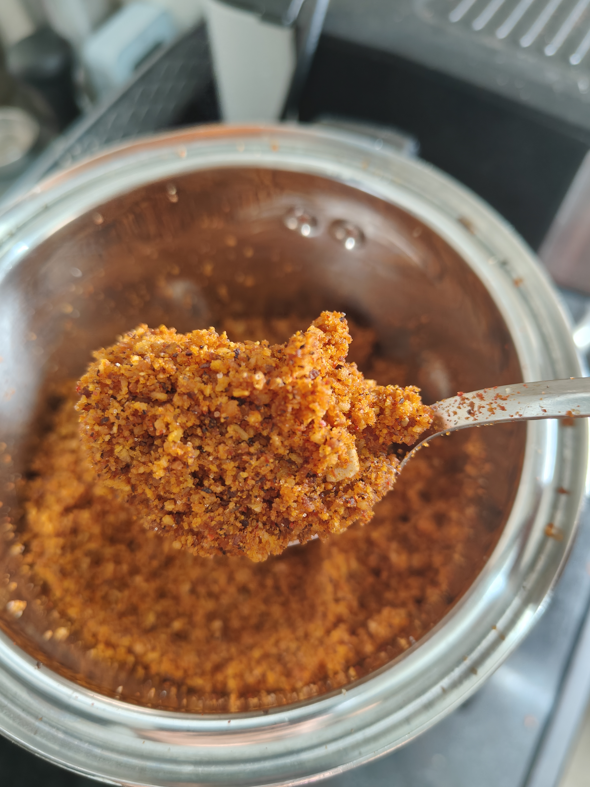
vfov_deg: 69.4
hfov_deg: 54.9
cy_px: 394
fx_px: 568
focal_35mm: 25
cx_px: 295
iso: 500
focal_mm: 5.59
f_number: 1.8
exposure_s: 1/50
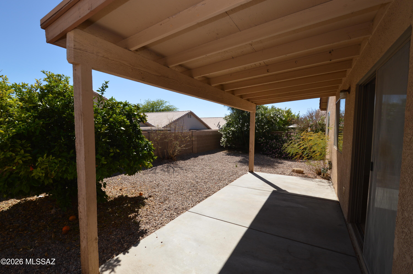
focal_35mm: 15
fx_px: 172
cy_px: 137
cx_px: 206
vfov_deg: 77.2
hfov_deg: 100.4
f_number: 8
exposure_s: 1/200
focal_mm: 10
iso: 100
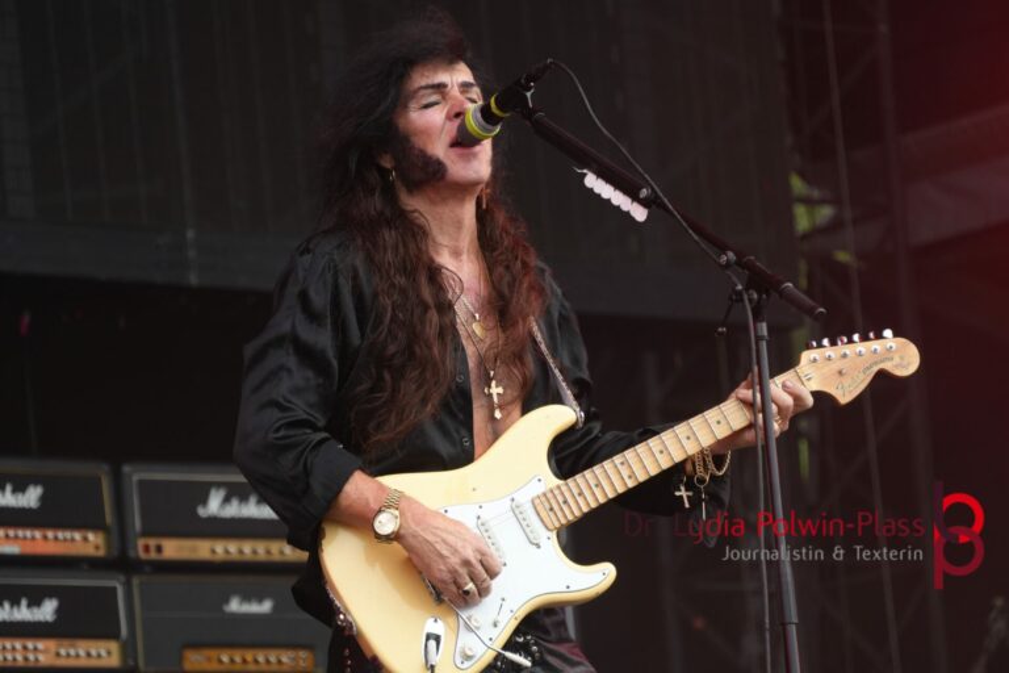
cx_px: 504
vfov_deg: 5.4
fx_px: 7189
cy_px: 336
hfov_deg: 8.0
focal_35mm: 256
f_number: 6.3
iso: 640
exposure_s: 1/320
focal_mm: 171
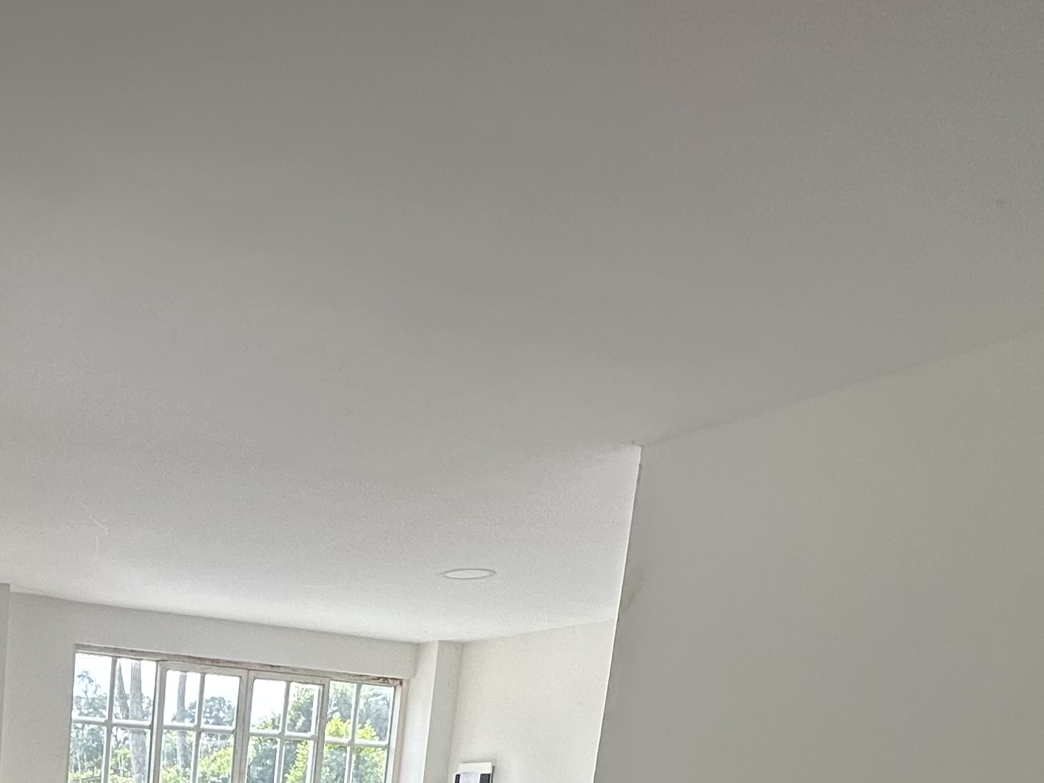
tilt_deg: -9.0
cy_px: 1037
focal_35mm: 40
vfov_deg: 28.8
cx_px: -50
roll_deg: -5.0
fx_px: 1206
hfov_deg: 39.8
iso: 40
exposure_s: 1/332
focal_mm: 2.22
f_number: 2.2
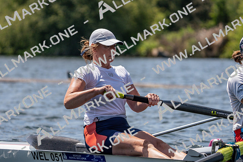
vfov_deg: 5.3
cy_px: 81
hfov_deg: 7.9
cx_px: 122
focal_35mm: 261
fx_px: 1762
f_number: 5.6
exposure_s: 1/2000
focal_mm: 261
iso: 250
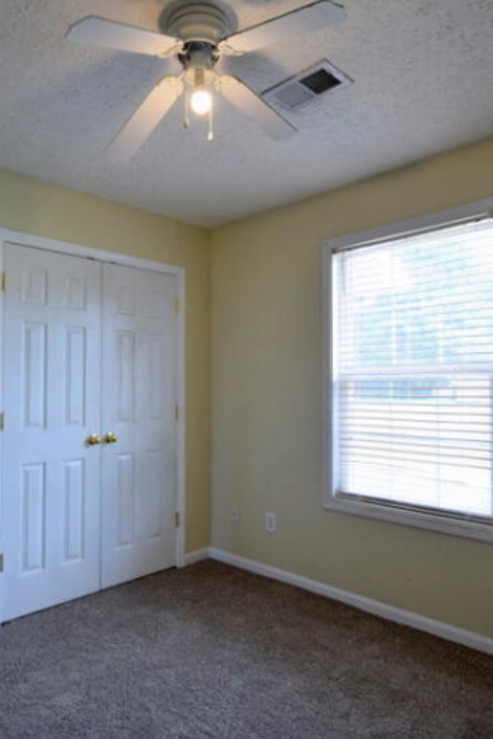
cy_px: 375
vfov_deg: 76.1
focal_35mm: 23
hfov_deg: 54.9
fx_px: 472
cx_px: 209
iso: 400
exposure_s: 1/125
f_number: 5
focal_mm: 10
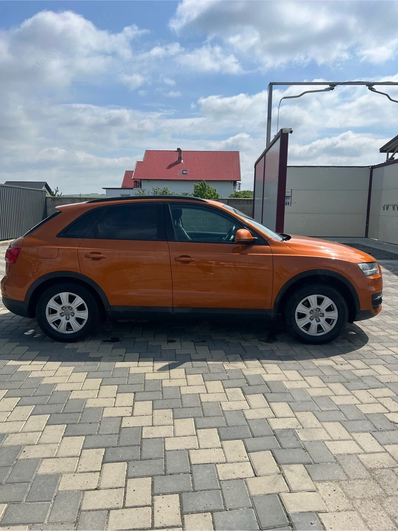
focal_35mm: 26
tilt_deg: -6.0
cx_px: 199
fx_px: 399
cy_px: 266
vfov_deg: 67.3
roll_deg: -1.8
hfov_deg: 53.0
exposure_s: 1/6211
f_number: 1.5
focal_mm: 5.7
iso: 50
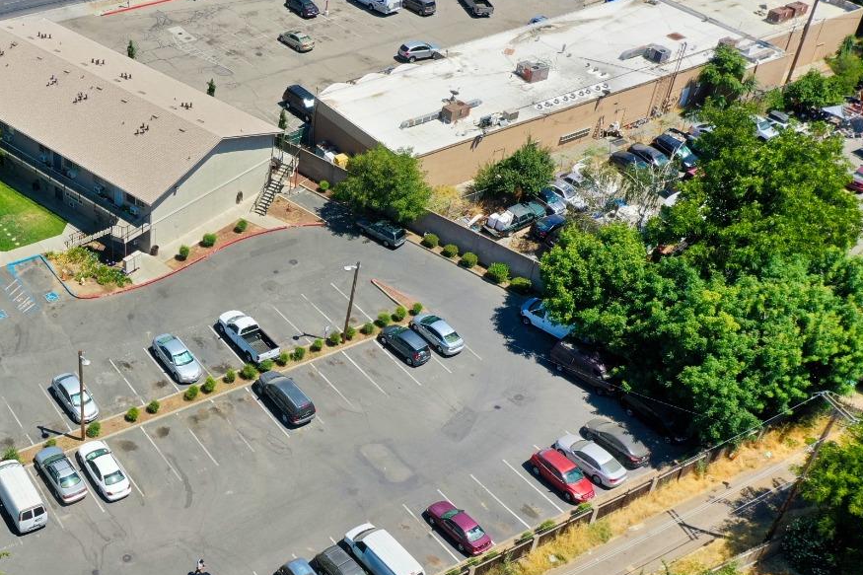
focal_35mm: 48
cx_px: 139
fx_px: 1150
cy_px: 274
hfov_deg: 39.1
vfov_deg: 28.1
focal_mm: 10.26
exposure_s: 1/400
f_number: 5.6
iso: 100
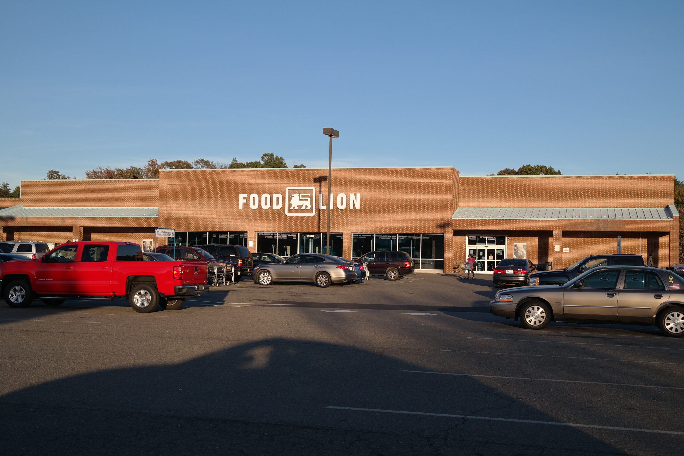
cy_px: 228
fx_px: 874
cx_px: 342
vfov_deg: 29.2
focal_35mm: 46
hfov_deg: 42.7
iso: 100
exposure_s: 1/250
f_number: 6.3
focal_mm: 30
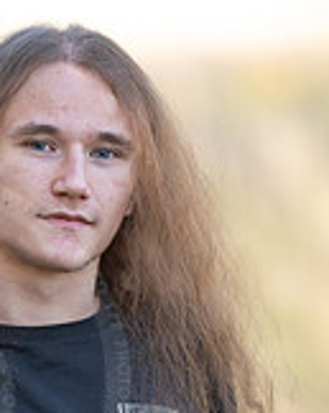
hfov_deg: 4.6
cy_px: 469
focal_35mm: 332
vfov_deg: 5.8
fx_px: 4052
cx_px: -46
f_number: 1.2
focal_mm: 85
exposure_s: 1/500
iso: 80
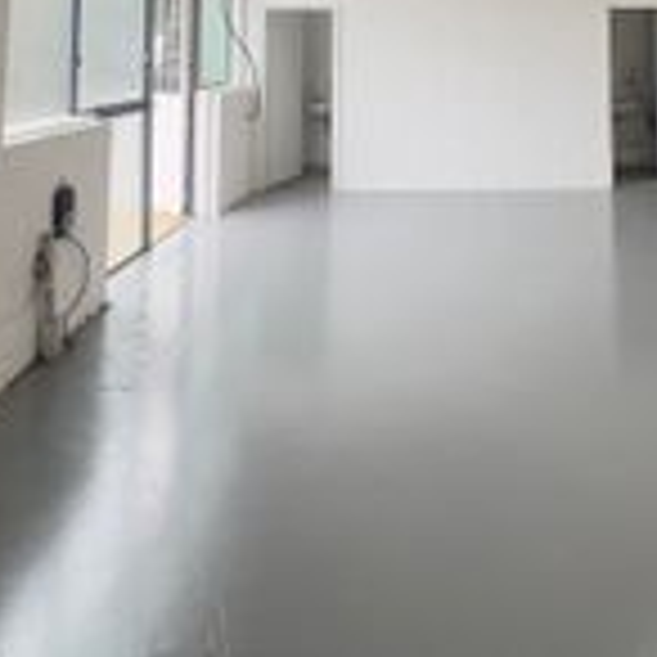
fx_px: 730
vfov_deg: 41.5
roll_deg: +0.6
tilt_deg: +4.9
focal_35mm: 34
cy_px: -14
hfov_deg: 47.5
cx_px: 446
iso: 40
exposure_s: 1/122
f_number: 2.2
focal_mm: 2.22
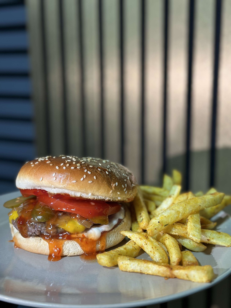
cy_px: 154
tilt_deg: -10.3
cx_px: 116
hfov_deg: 30.3
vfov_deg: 39.7
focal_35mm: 48
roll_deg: +0.4
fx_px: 427
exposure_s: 1/50
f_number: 1.78
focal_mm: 6.86
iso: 160
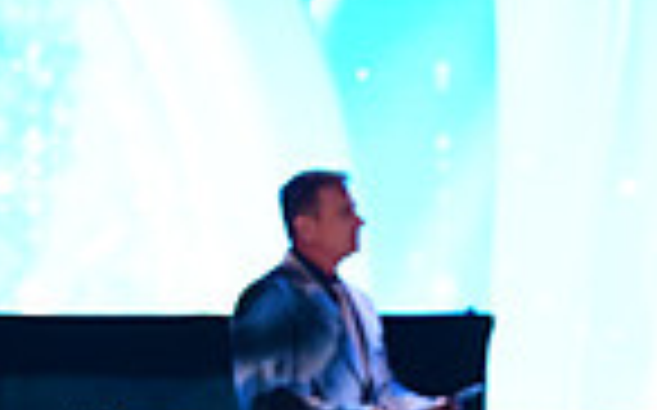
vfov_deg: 3.4
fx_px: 6960
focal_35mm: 389
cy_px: 617
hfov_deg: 5.3
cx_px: 1220
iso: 1250
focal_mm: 96
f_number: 2.8
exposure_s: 1/250
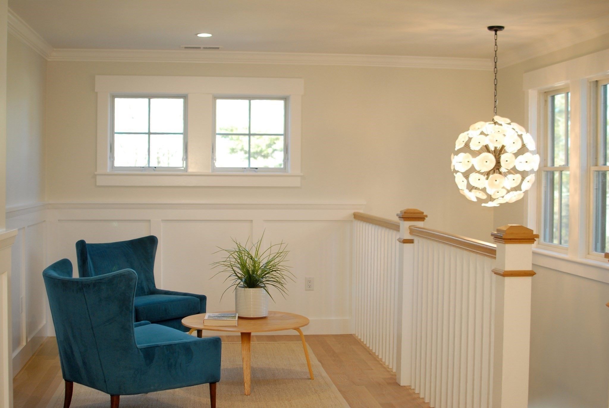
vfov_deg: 25.8
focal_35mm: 52
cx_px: 304
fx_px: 889
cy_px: 204
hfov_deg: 37.8
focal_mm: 35
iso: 200
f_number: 2.5
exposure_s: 1/100
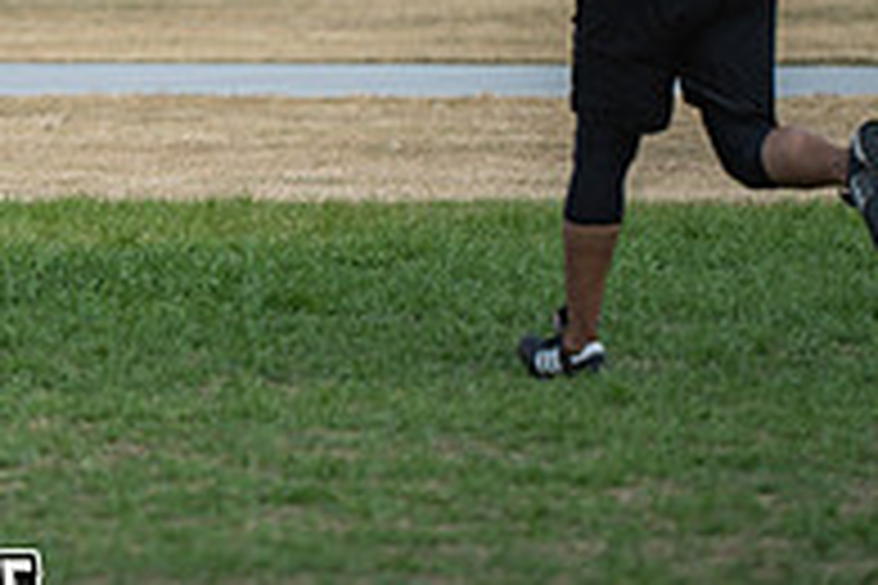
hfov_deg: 3.1
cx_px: -132
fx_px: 16266
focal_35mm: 667
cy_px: -163
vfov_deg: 2.1
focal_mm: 200
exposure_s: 1/3200
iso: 160
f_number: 3.2
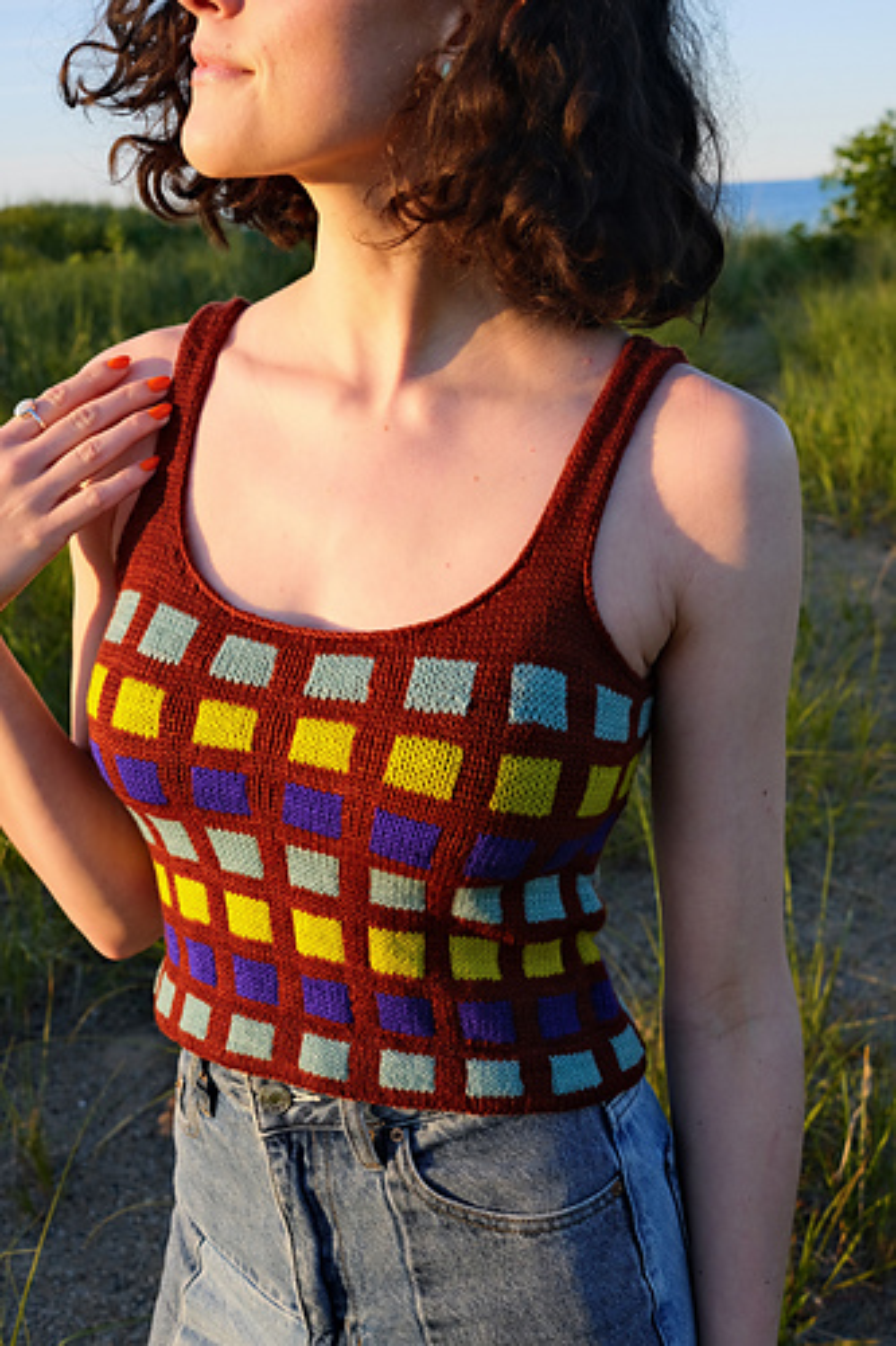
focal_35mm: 41
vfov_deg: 47.4
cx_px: 448
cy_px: 673
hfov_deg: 32.6
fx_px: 1532
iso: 320
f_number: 5.6
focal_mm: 27
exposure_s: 1/320
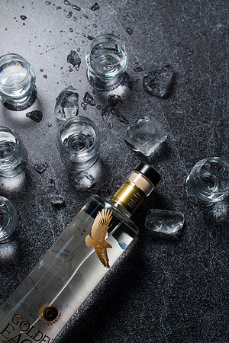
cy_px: 172
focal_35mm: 50
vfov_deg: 39.6
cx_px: 114
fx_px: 477
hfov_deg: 27.0
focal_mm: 50
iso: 200
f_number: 5.6
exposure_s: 1/200
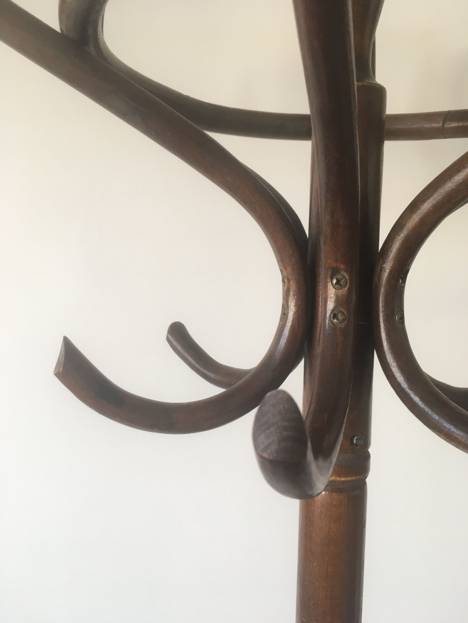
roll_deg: +1.2
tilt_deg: -6.7
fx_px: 523
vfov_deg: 61.7
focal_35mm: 29
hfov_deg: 48.2
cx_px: 234
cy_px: 312
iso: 25
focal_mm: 4.15
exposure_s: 1/33
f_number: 2.2
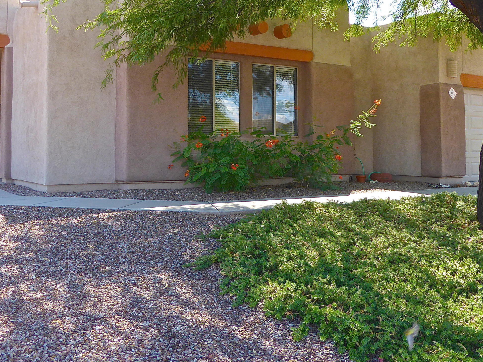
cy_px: 125
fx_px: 544
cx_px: 223
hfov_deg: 47.8
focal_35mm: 39
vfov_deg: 36.5
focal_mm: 4.3
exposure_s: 1/250
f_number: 3.3
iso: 100
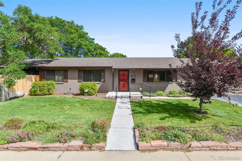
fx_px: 128
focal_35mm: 19
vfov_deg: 64.5
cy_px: 80
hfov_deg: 86.9
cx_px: 121
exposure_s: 1/800
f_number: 11
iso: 400
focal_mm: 19
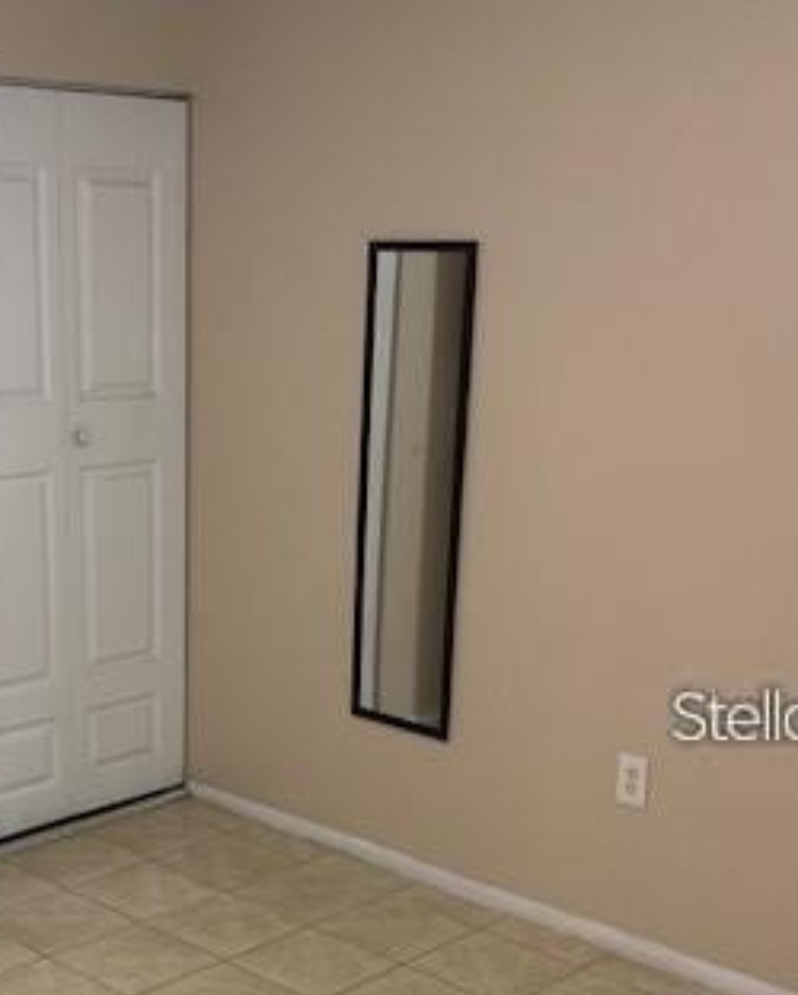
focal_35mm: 52
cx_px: 207
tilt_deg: -14.7
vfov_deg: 35.4
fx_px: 1534
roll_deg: -0.6
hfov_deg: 28.8
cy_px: 714
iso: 200
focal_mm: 4.25
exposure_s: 1/60
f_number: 1.8
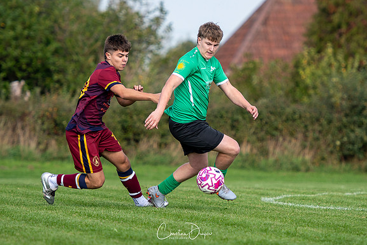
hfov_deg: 5.3
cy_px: 121
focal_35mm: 390
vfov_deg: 3.5
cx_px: 215
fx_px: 3976
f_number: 2.8
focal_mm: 170
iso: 200
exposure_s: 1/1600
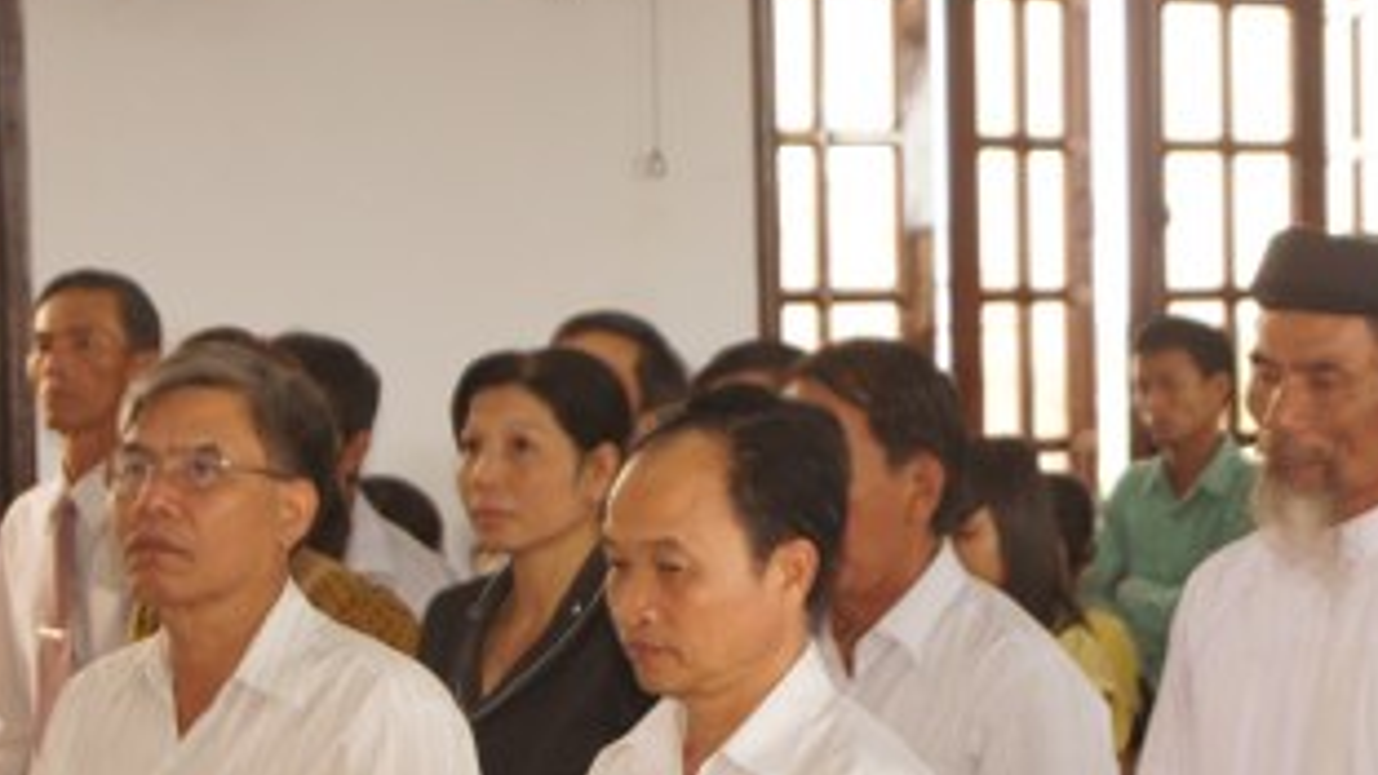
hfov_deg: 14.0
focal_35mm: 153
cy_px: 744
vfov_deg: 7.9
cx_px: 882
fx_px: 5588
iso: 200
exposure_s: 1/40
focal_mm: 55
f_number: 5.6
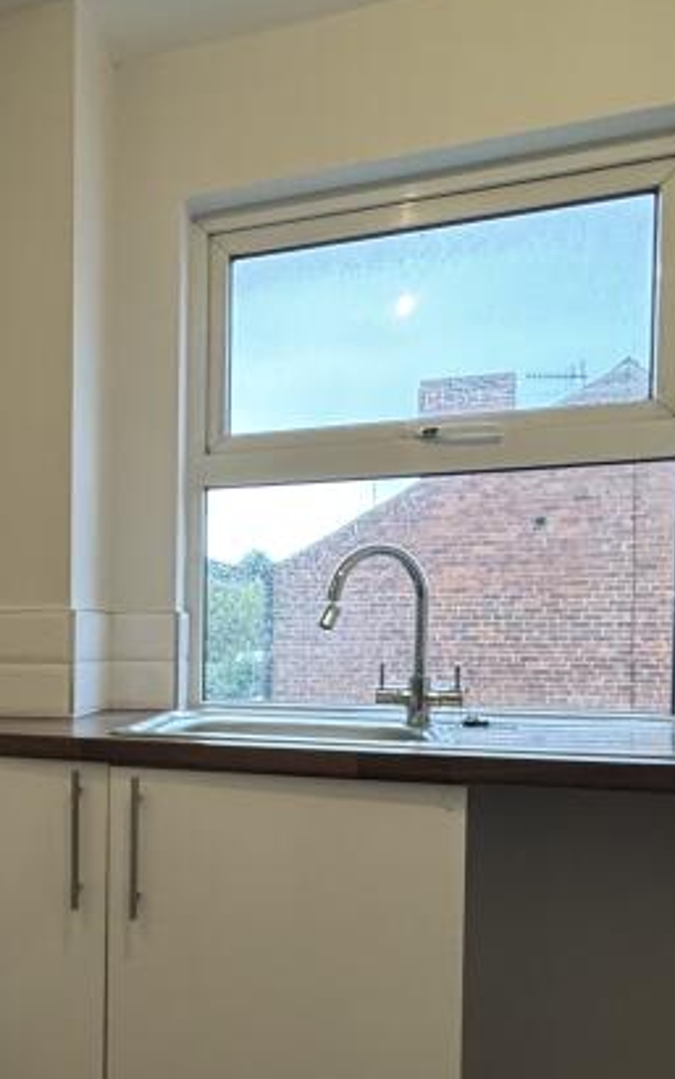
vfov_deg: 52.1
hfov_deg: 28.6
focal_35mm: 37
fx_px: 1089
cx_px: -189
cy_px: 683
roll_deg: +0.5
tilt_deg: -2.1
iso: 250
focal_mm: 2.22
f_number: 2.2
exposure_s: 1/50
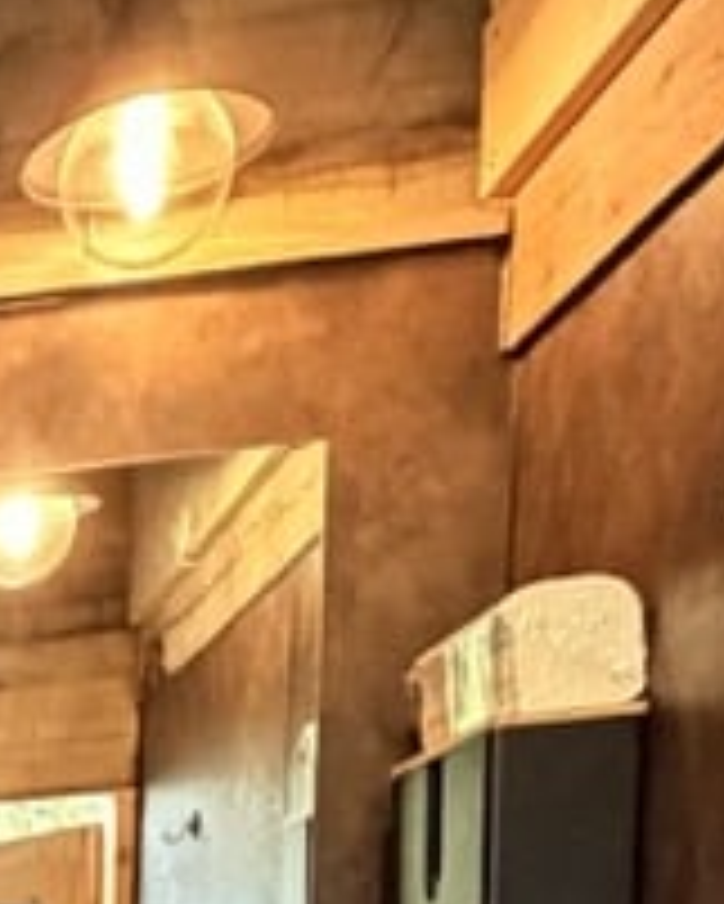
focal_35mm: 87
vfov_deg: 17.6
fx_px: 2328
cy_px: 1637
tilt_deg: -11.1
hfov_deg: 14.8
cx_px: -688
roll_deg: +4.0
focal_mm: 2.22
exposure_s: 1/60
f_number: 2.2
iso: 640
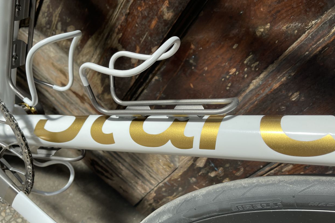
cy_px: 129
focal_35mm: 27
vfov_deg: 47.8
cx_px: 163
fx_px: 251
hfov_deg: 67.4
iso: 32
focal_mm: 5.1
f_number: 1.6
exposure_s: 1/1493
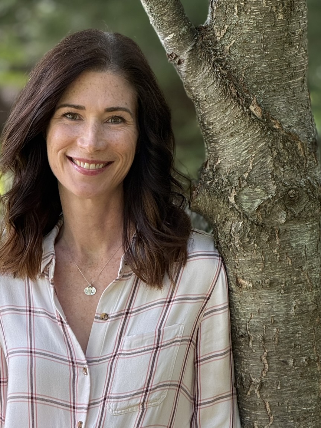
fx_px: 2635
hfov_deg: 7.0
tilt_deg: -4.1
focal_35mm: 213
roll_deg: -1.3
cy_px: 362
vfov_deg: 9.3
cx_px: 95
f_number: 2.8
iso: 80
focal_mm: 15.66
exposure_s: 1/99
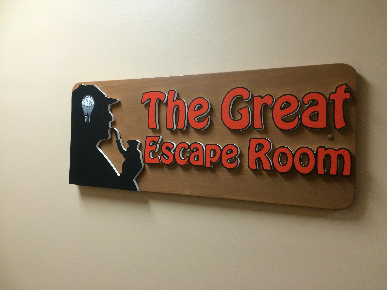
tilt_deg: -2.1
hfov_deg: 61.7
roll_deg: -0.2
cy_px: 145
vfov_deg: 48.2
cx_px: 194
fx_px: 324
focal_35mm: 29
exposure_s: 1/30
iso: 250
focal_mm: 4.15
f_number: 2.2
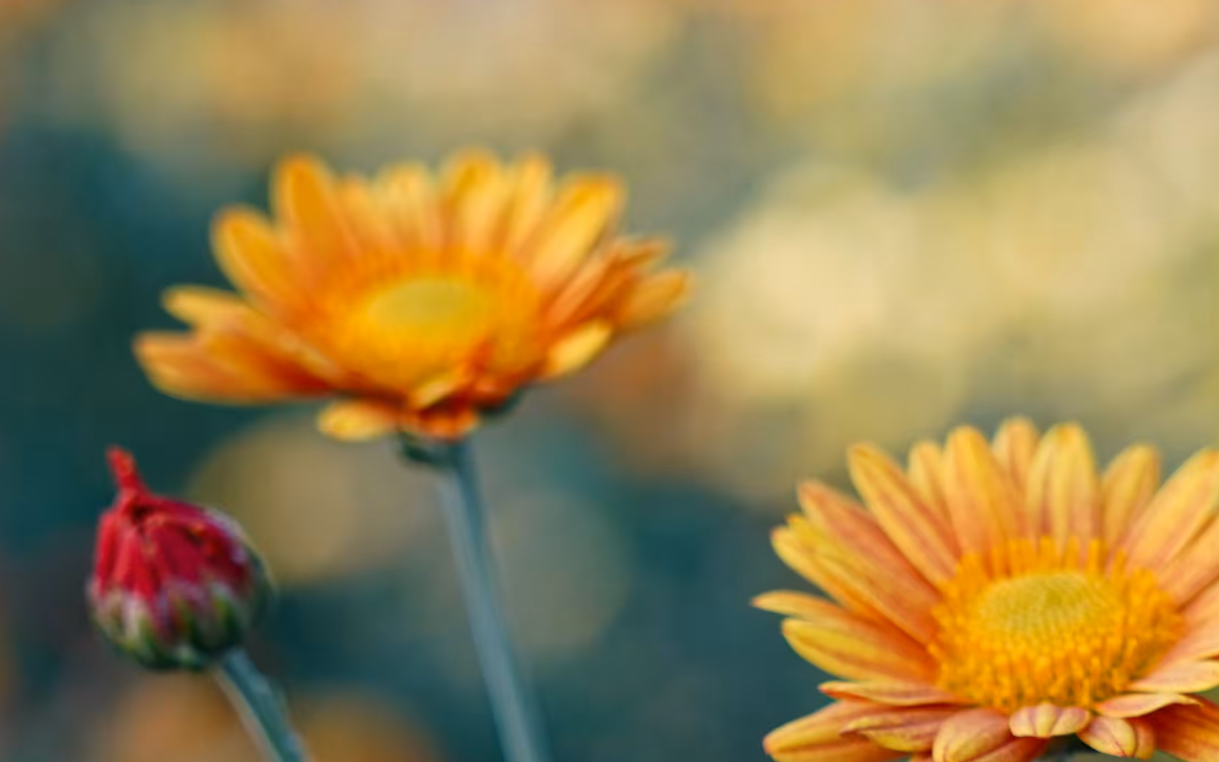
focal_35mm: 205
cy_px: 863
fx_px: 6811
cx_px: 373
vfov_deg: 6.4
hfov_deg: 10.2
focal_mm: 74
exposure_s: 1/125
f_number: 7.1
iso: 500
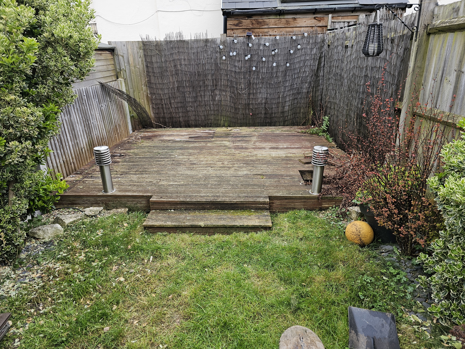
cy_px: 174
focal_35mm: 23
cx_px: 232
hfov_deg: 73.9
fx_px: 309
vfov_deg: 58.9
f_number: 1.7
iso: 40
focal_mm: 6.3
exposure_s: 1/100
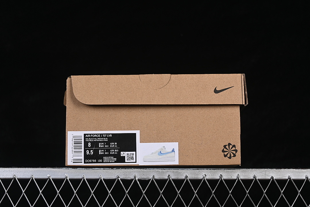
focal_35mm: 75
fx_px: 646
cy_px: 104
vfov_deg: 18.2
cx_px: 155
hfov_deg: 27.0
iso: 160
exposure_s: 1/80
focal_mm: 50
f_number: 8
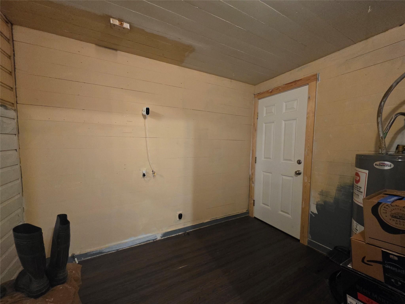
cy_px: 152
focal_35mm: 13
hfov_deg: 106.2
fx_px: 152
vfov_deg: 89.9
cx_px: 202
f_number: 1.9
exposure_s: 1/60
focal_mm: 2.2
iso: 1000
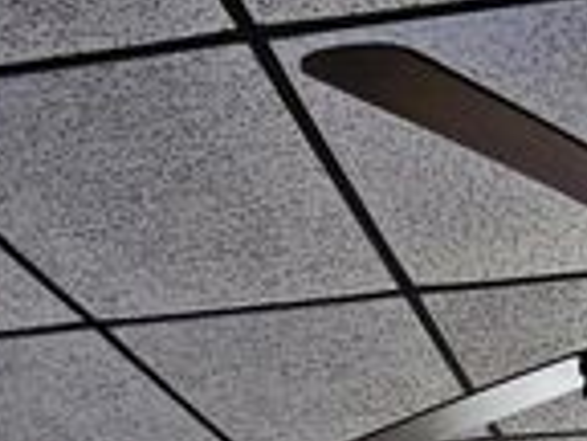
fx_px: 984
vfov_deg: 17.3
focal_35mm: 58
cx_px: 656
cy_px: 911
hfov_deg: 29.7
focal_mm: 2.2
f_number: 2.2
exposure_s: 1/60.2
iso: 250
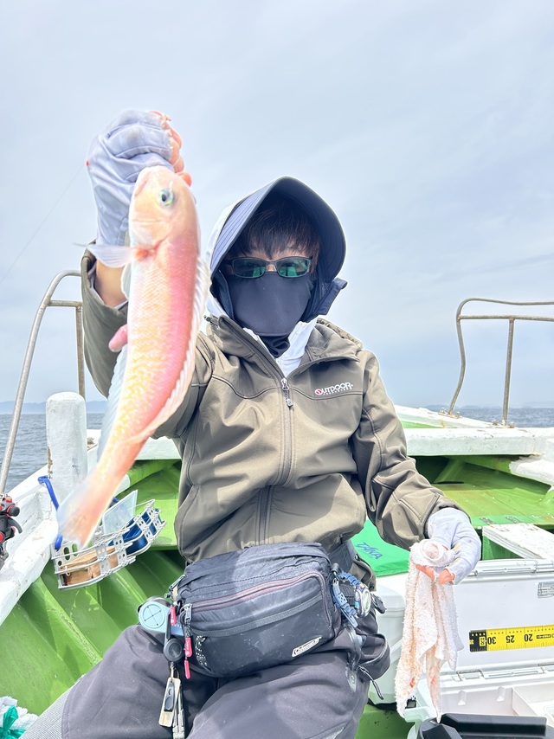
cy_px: 370
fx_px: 555
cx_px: 277
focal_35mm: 26
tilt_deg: +3.5
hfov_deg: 53.0
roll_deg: +1.2
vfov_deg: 67.3
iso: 50
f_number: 1.5
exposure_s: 1/3077
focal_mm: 5.7
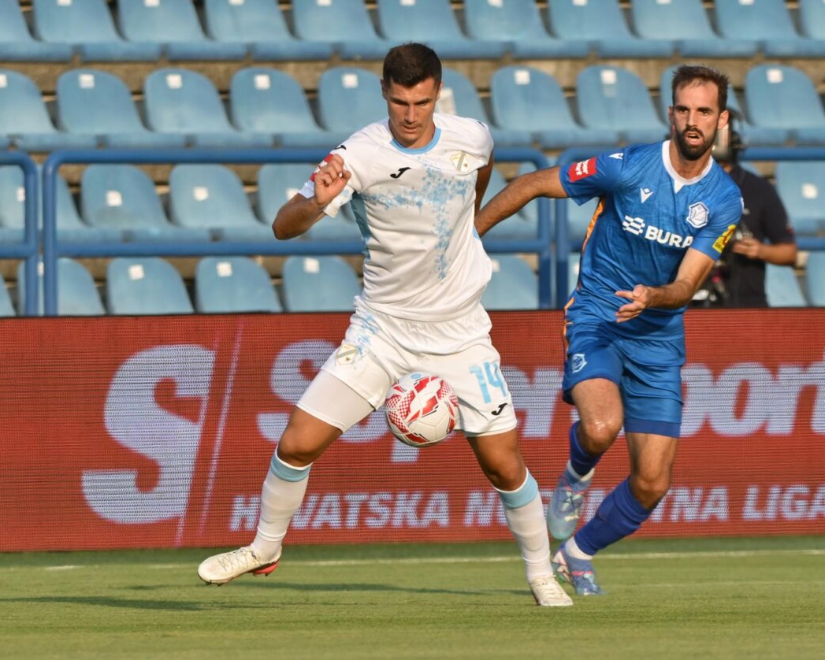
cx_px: 473
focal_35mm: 525
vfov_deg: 3.0
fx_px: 12821
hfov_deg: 3.7
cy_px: 330
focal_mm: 310
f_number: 5
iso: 180
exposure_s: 1/1250
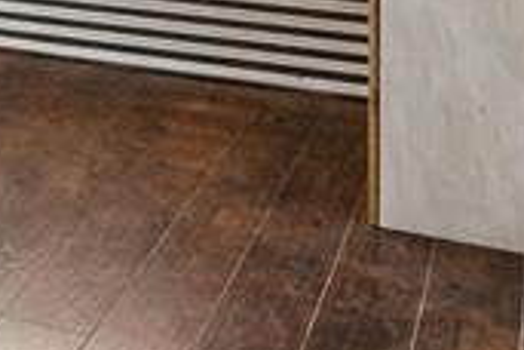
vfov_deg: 12.4
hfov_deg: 16.9
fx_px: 1485
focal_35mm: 102
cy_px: -252
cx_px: -392
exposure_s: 1/40
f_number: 8
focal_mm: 17
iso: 400
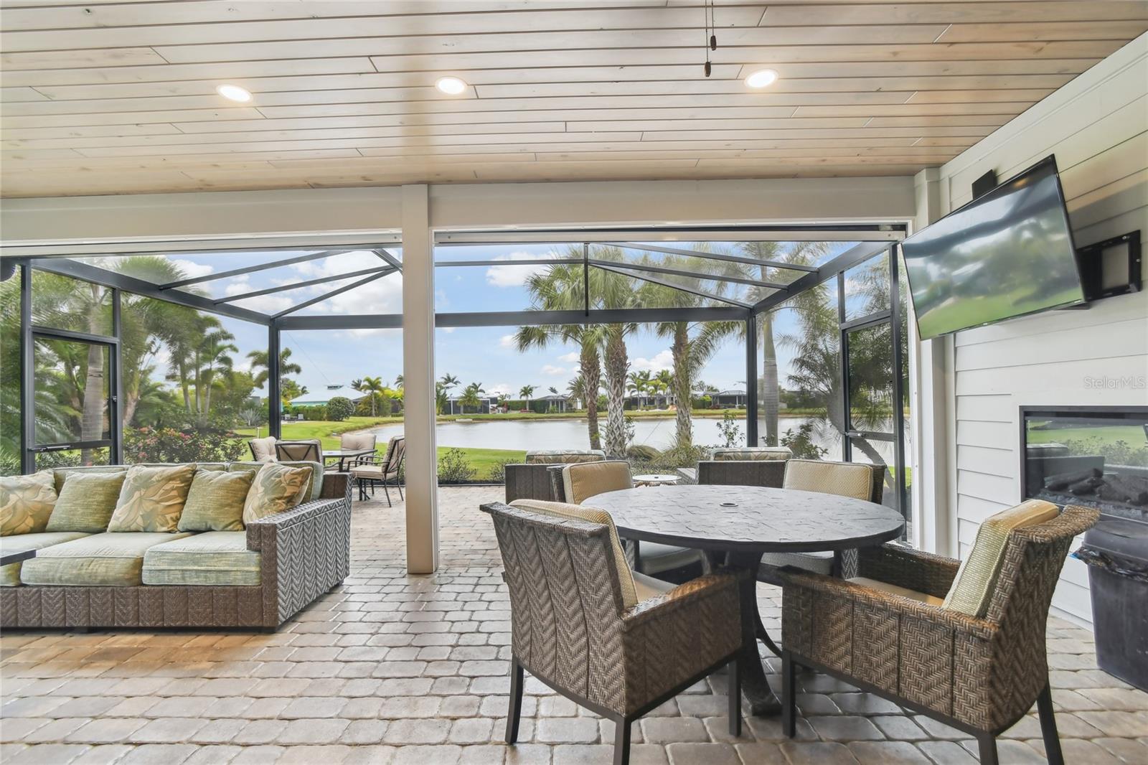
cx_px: 574
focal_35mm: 15
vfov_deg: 77.3
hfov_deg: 100.4
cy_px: 382
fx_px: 478
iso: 100
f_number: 7.1
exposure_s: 1/20
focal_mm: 10
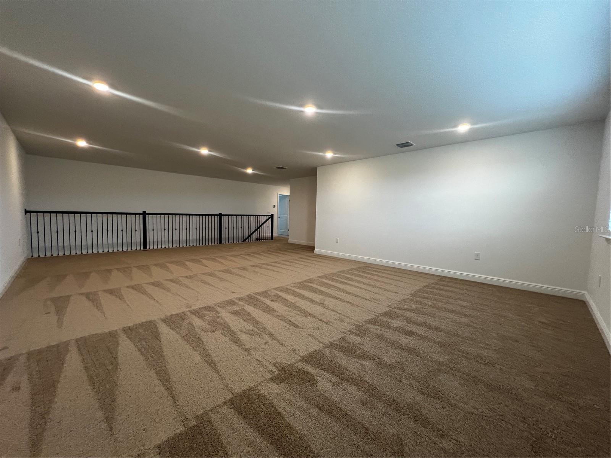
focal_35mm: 13
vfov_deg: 89.9
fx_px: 229
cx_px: 306
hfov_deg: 106.2
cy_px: 229
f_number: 1.8
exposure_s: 1/120
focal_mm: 1.57
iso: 250
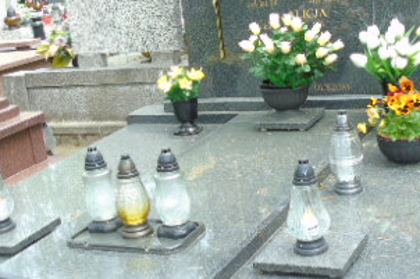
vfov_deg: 21.2
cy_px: 171
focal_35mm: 64
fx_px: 746
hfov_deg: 31.3
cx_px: 255
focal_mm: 5.2
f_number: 3.6
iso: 80
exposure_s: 1/80
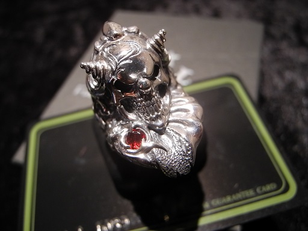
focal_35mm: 28
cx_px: 154
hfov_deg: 63.4
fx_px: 249
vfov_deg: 49.7
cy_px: 116
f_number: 2.8
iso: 400
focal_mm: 6
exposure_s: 1/80
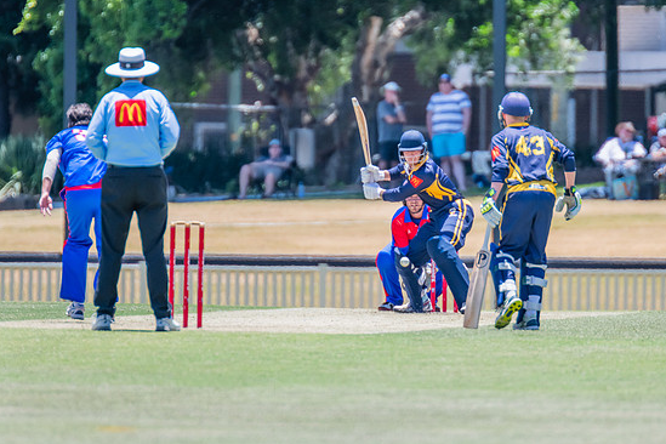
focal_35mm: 773
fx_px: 14299
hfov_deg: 2.7
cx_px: 419
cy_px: 182
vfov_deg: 1.8
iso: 640
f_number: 6.3
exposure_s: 1/2000
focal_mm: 600
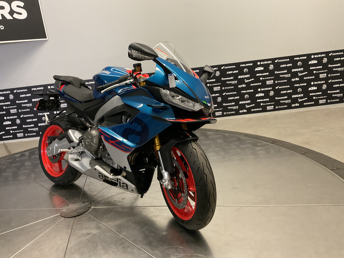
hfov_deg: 61.7
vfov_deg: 48.2
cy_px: 129
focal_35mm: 29
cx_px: 172
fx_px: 288
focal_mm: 3
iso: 250
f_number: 1.8
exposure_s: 1/60
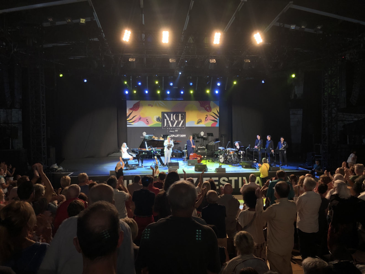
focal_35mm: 28
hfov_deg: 63.4
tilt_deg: -1.4
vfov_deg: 49.7
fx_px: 295
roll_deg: +0.7
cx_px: 182
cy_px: 137
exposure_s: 1/33
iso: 320
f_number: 1.8
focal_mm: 3.99
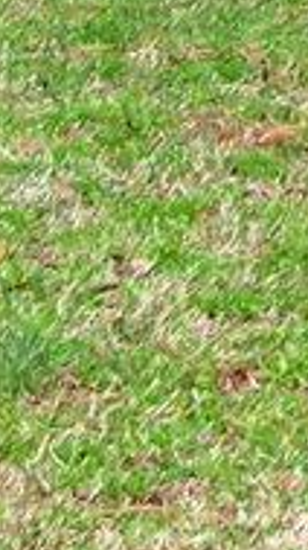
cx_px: 1389
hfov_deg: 2.9
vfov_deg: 5.0
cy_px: -1394
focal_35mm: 397
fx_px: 5777
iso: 400
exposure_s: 1/400
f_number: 10
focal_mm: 35
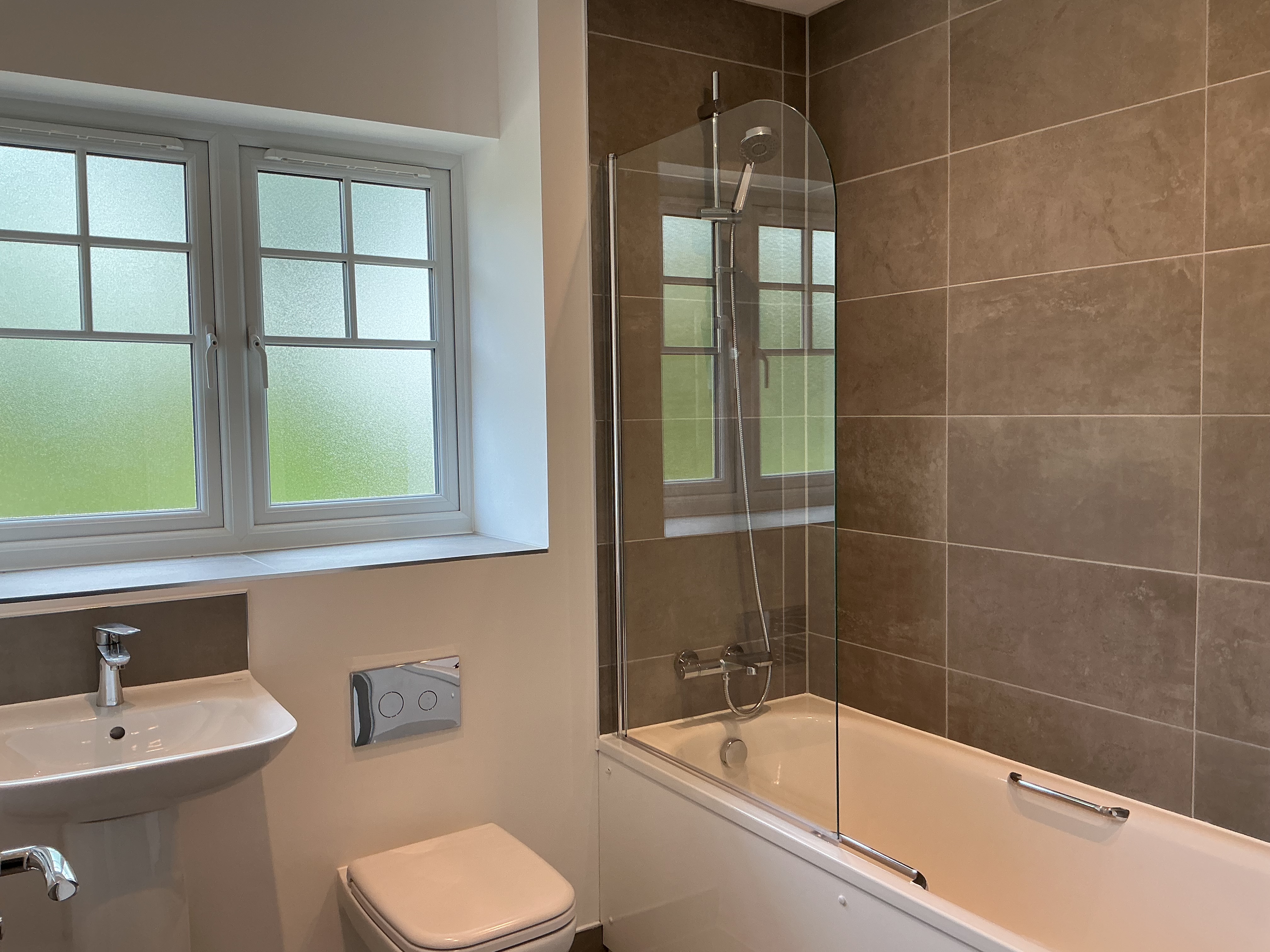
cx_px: 635
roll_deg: +1.3
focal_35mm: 29
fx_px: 1064
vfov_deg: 48.2
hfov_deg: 61.7
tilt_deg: -4.1
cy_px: 476
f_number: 1.8
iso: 40
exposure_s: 1/120
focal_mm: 3
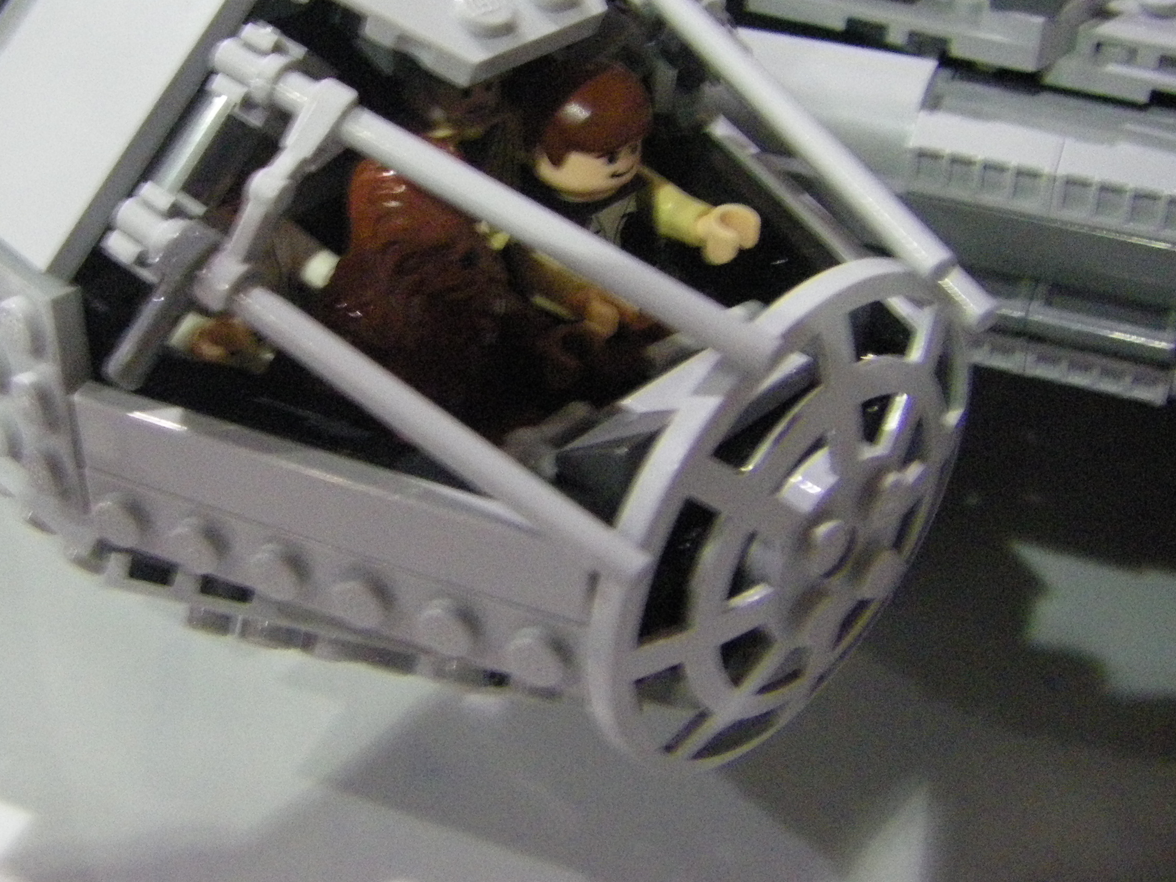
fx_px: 1868
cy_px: 281
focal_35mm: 55
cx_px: 391
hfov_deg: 34.6
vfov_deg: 26.4
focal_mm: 6.3
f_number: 3.5
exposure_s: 1/10
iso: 800
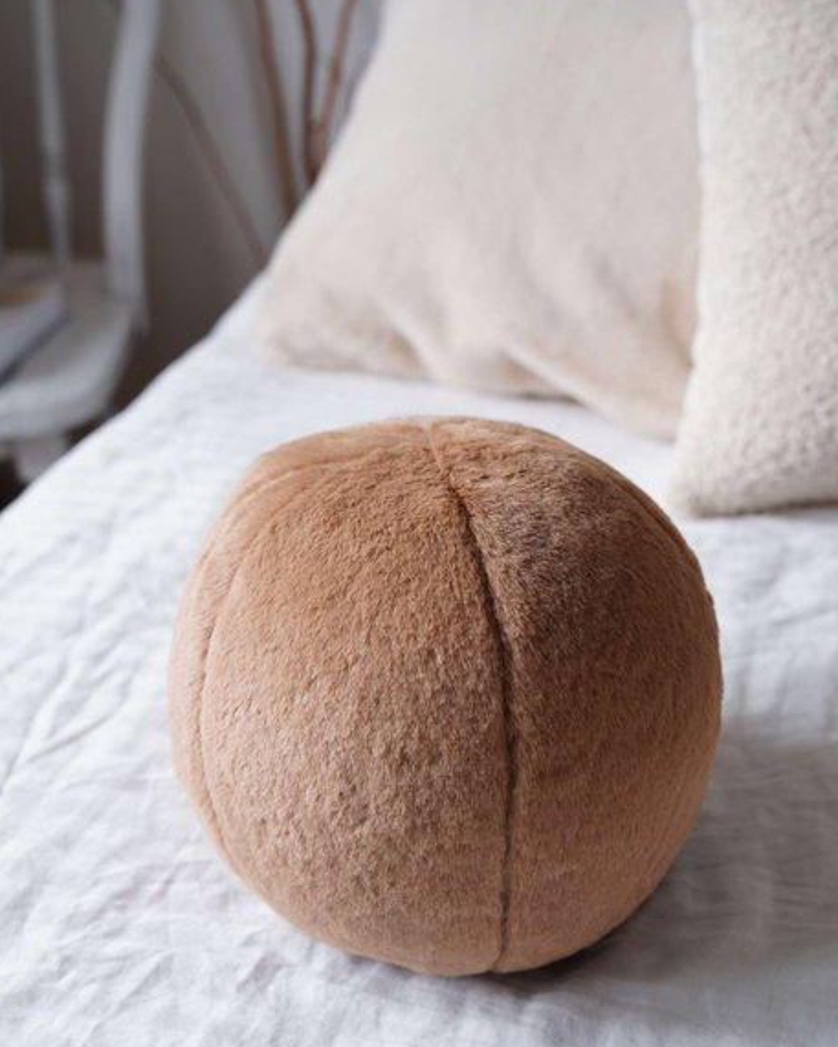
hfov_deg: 32.8
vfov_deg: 40.3
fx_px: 1426
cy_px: 504
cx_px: 425
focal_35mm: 46
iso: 250
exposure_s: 1/80
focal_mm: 40
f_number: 4
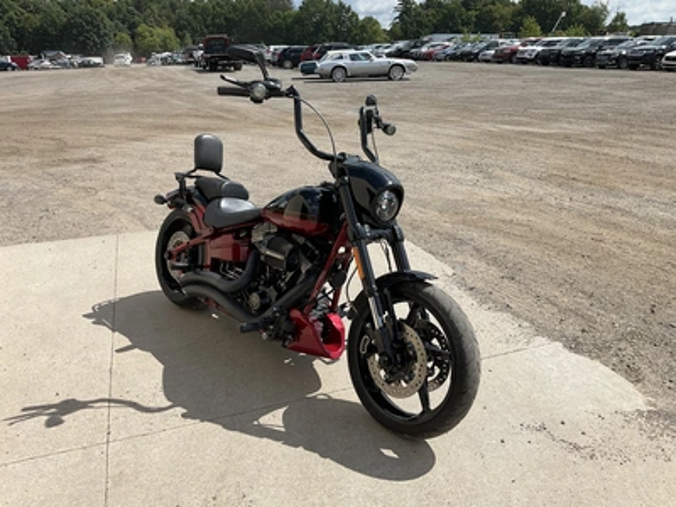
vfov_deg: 48.2
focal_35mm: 29
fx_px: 566
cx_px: 338
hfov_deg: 61.7
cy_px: 254
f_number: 1.8
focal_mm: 3
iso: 25
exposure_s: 1/2320
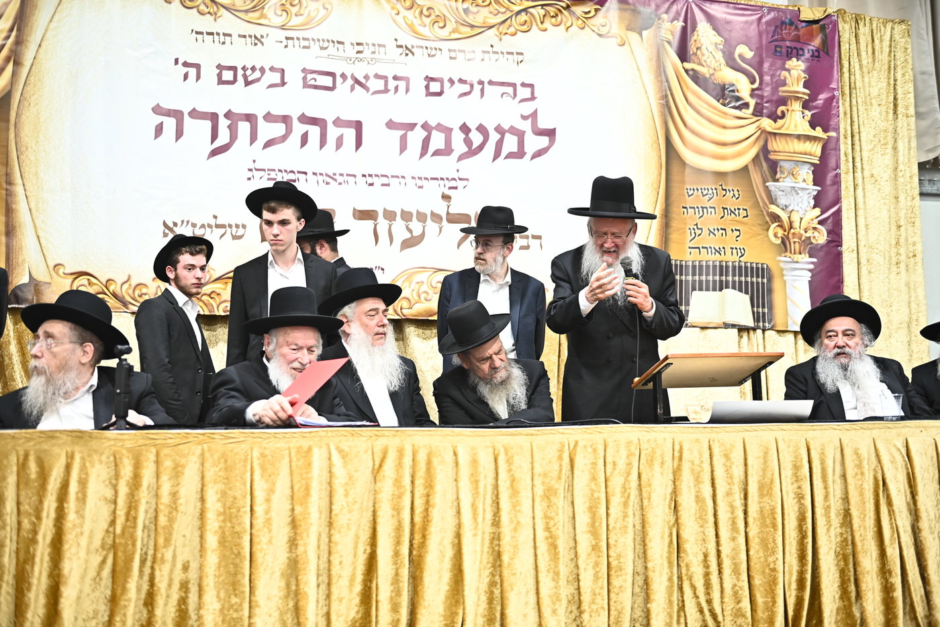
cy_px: 314
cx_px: 470
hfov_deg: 50.7
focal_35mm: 38
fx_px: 992
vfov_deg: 35.0
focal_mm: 38
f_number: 2.8
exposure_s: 1/200
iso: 1600
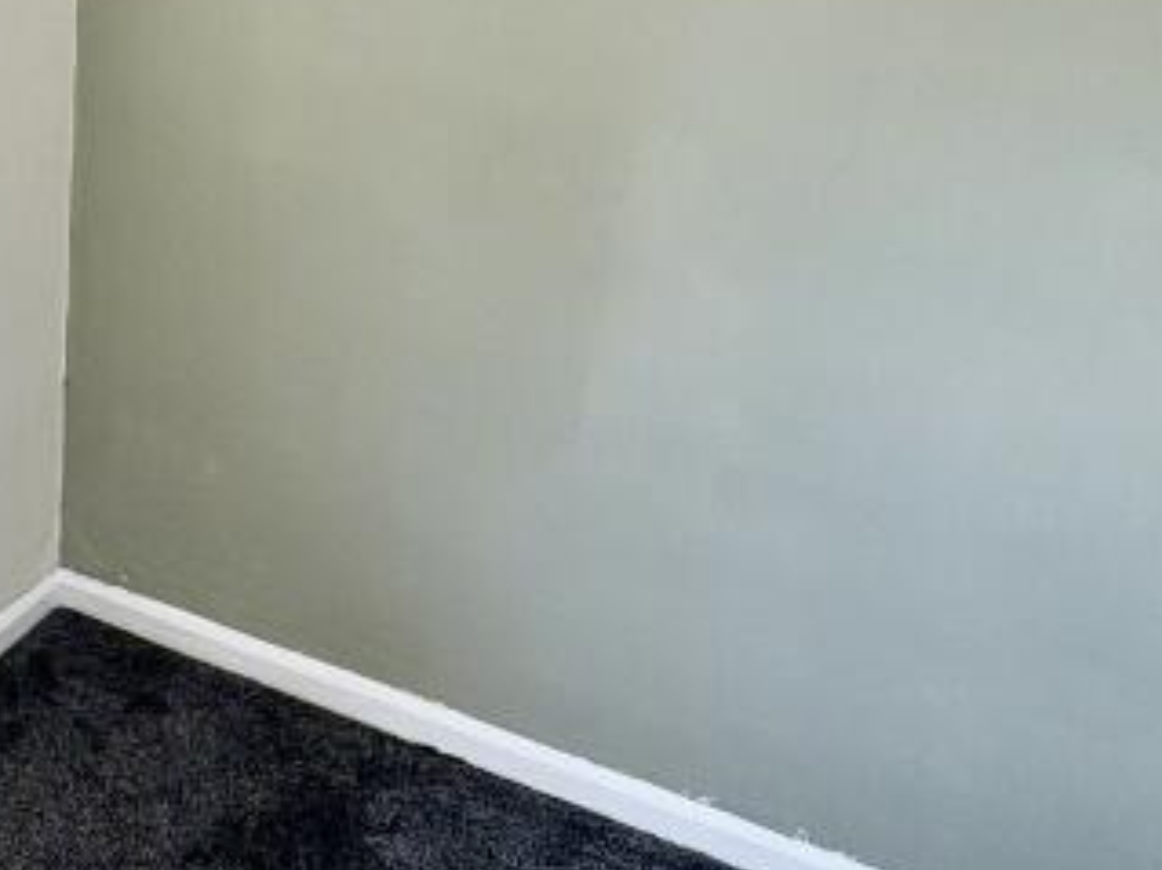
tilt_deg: -15.6
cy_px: 124
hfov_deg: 38.5
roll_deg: -2.9
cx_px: 69
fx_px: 1510
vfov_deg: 31.0
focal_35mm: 45
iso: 80
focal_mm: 2.22
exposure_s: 1/99
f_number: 2.2
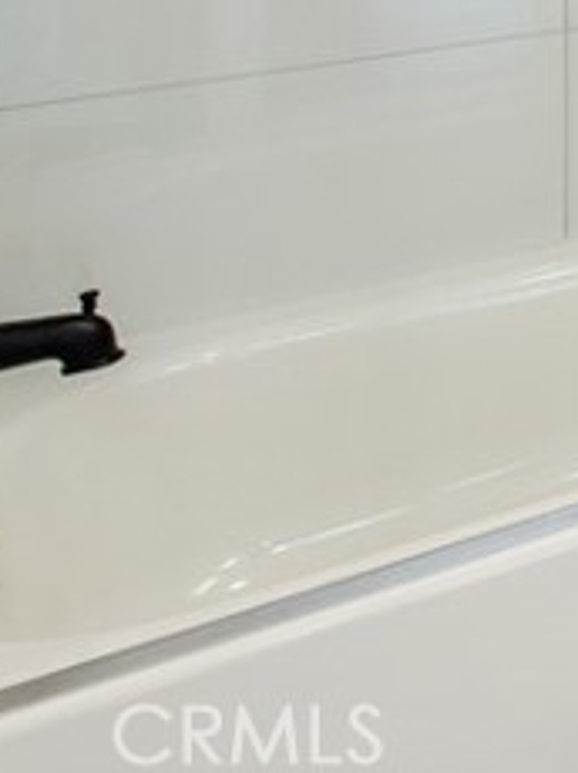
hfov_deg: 14.2
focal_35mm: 60
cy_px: -365
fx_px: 1338
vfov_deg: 25.1
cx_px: 1455
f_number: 5.6
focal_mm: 14
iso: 400
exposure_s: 1/125
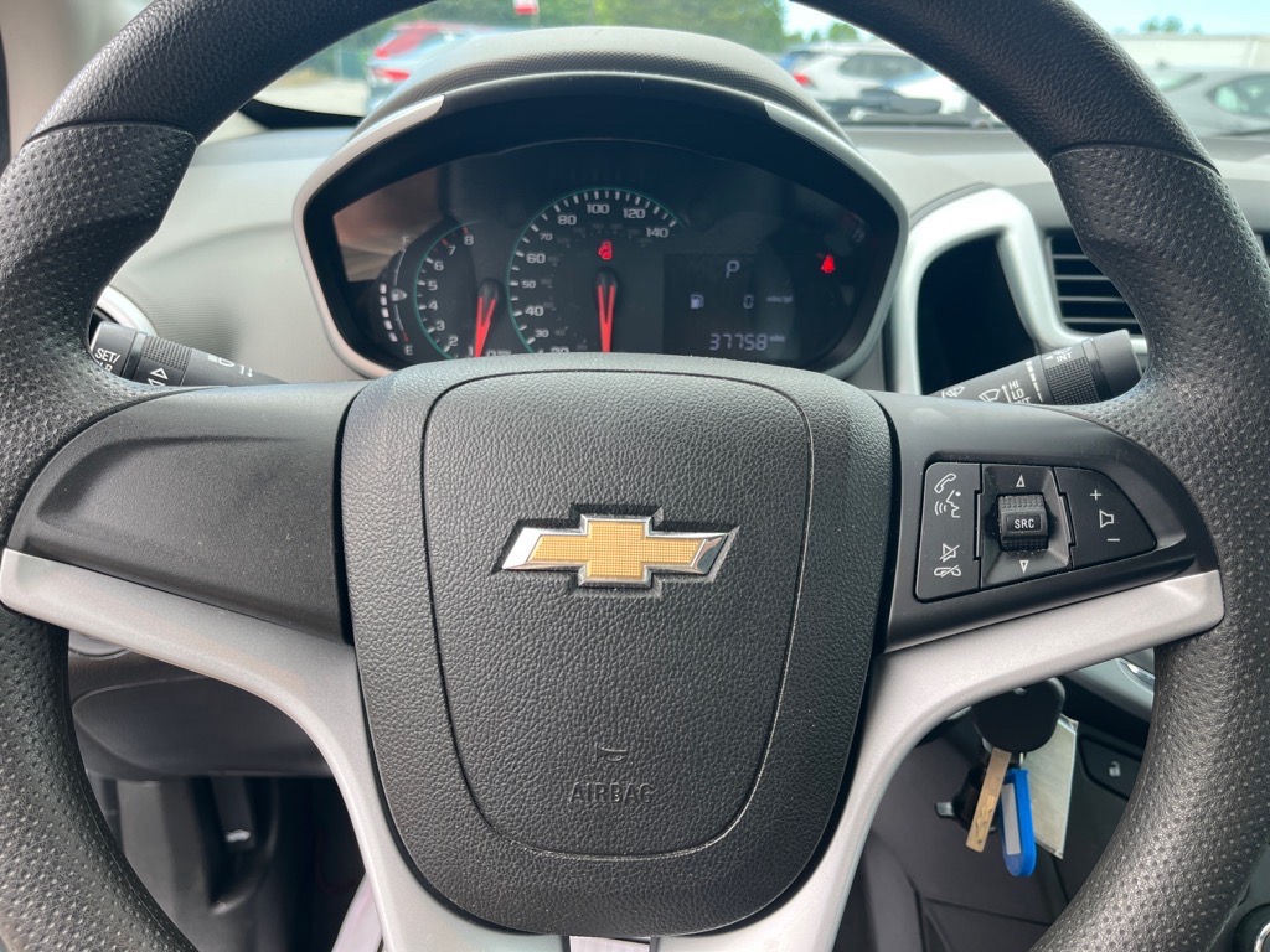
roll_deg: -6.0
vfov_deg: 53.1
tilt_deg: -21.6
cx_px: 635
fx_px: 954
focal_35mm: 26
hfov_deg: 67.3
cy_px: 476
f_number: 1.6
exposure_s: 1/156
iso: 40
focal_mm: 5.1
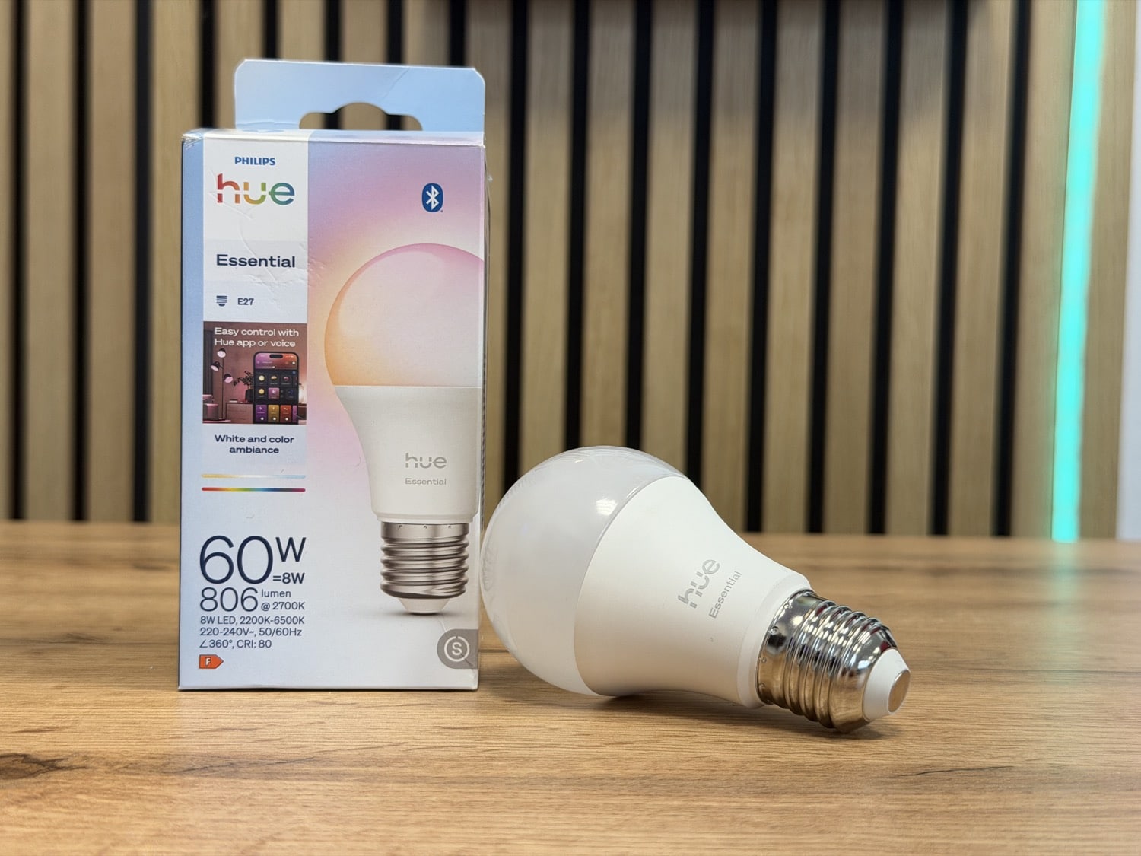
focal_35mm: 48
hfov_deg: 39.7
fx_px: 1582
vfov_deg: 30.3
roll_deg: -0.9
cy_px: 428
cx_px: 570
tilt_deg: -2.6
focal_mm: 6.76
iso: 80
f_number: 1.78
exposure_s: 1/74
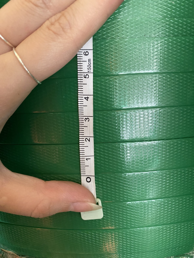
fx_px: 194
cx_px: 97
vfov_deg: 67.3
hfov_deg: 53.1
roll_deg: +2.4
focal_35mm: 26
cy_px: 129
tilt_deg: -9.4
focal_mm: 4.25
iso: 500
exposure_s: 1/60
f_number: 1.8
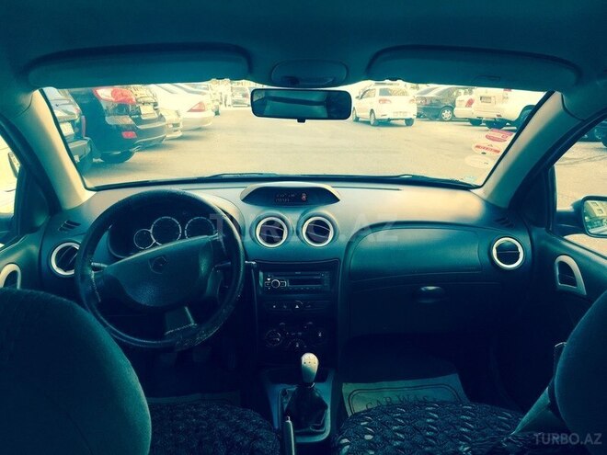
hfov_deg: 61.7
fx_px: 509
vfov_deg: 48.2
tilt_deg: -15.0
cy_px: 228
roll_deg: -0.6
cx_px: 304
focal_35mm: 29
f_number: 2.2
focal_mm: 4.15
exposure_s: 1/100
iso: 32
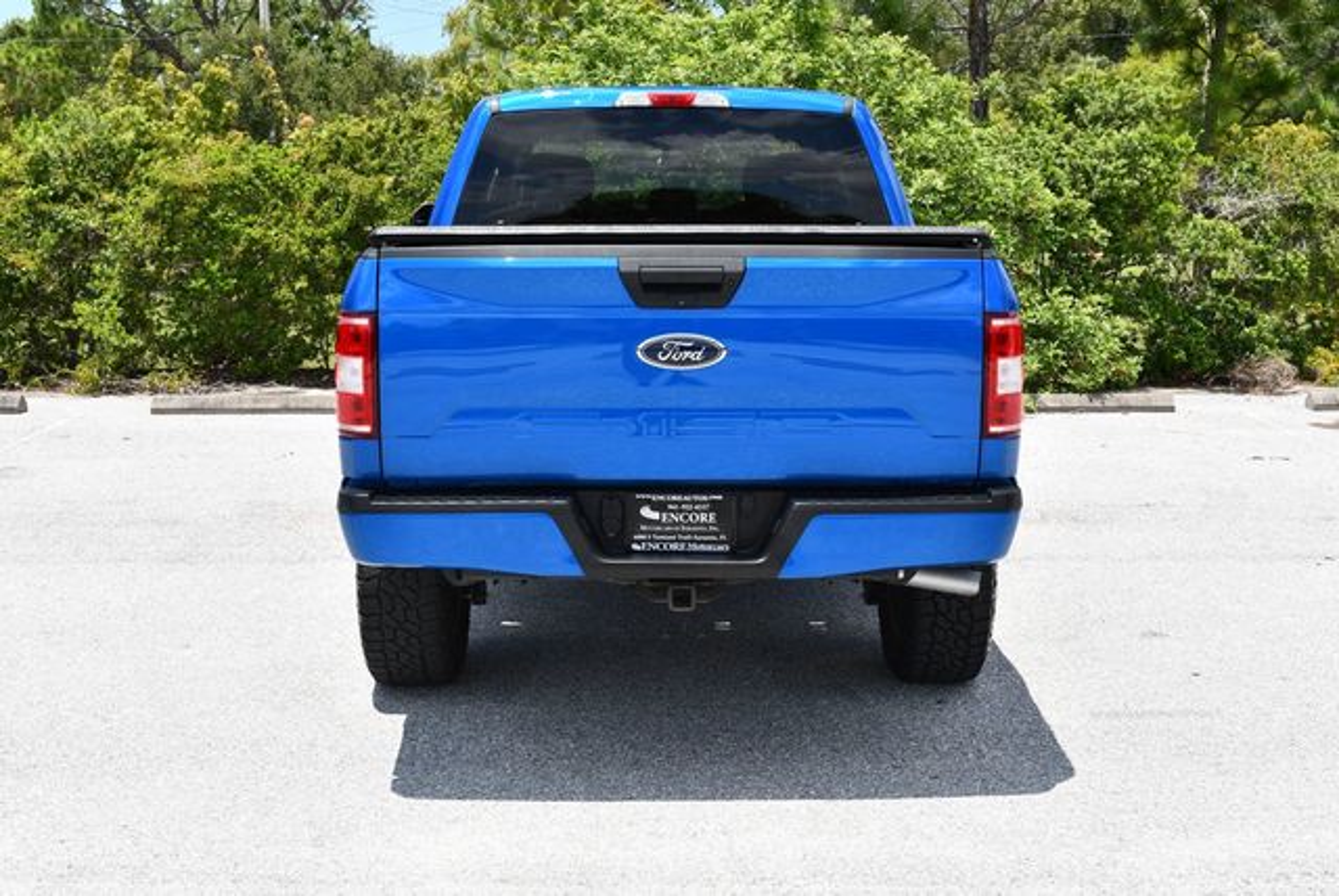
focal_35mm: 48
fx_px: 1787
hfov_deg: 41.1
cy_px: 448
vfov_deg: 28.1
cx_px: 670
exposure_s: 1/250
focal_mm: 24
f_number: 8
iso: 140
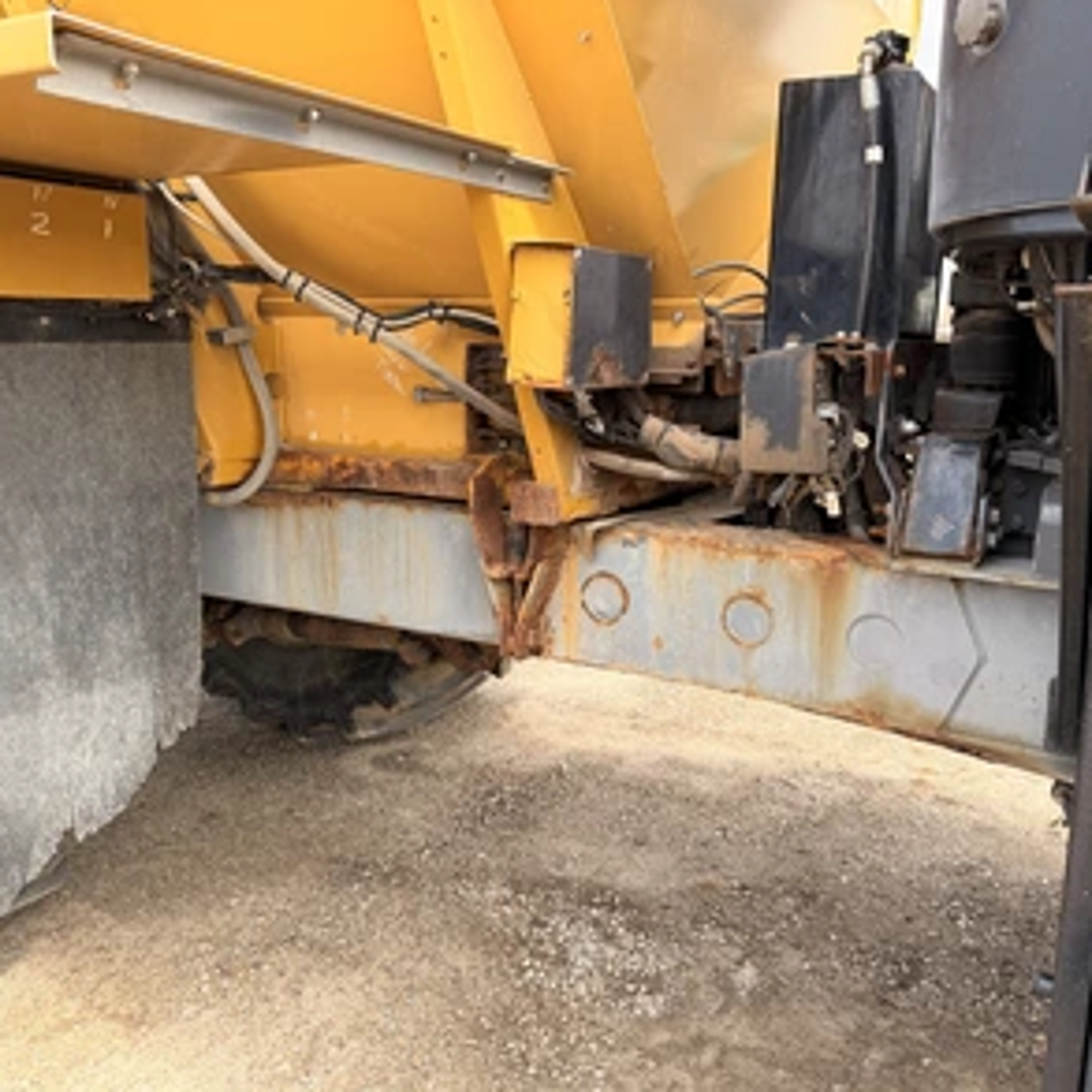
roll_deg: +1.5
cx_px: 578
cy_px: 552
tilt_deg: -6.8
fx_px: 1035
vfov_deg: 55.6
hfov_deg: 55.6
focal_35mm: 29
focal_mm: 6.76
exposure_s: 1/967
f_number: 1.78
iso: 100
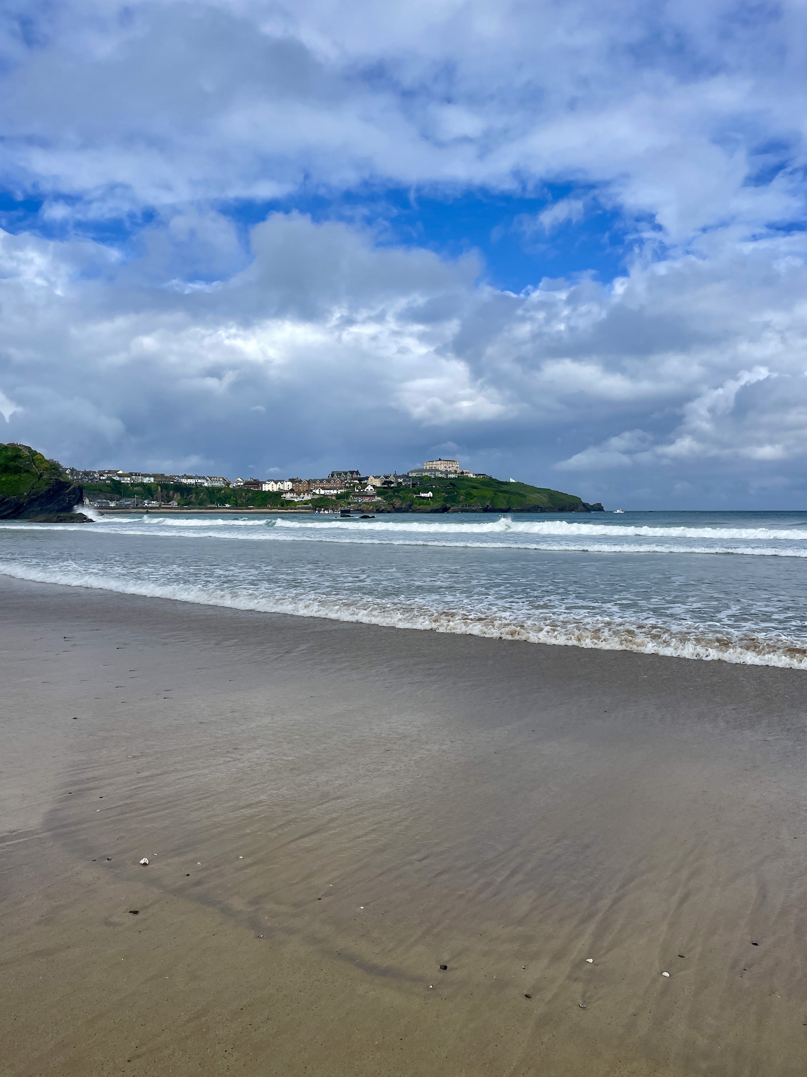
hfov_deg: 53.1
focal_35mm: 26
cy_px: 538
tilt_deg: -1.3
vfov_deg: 67.3
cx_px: 404
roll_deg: +0.3
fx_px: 808
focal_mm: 4.2
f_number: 1.6
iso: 32
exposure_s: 1/6135
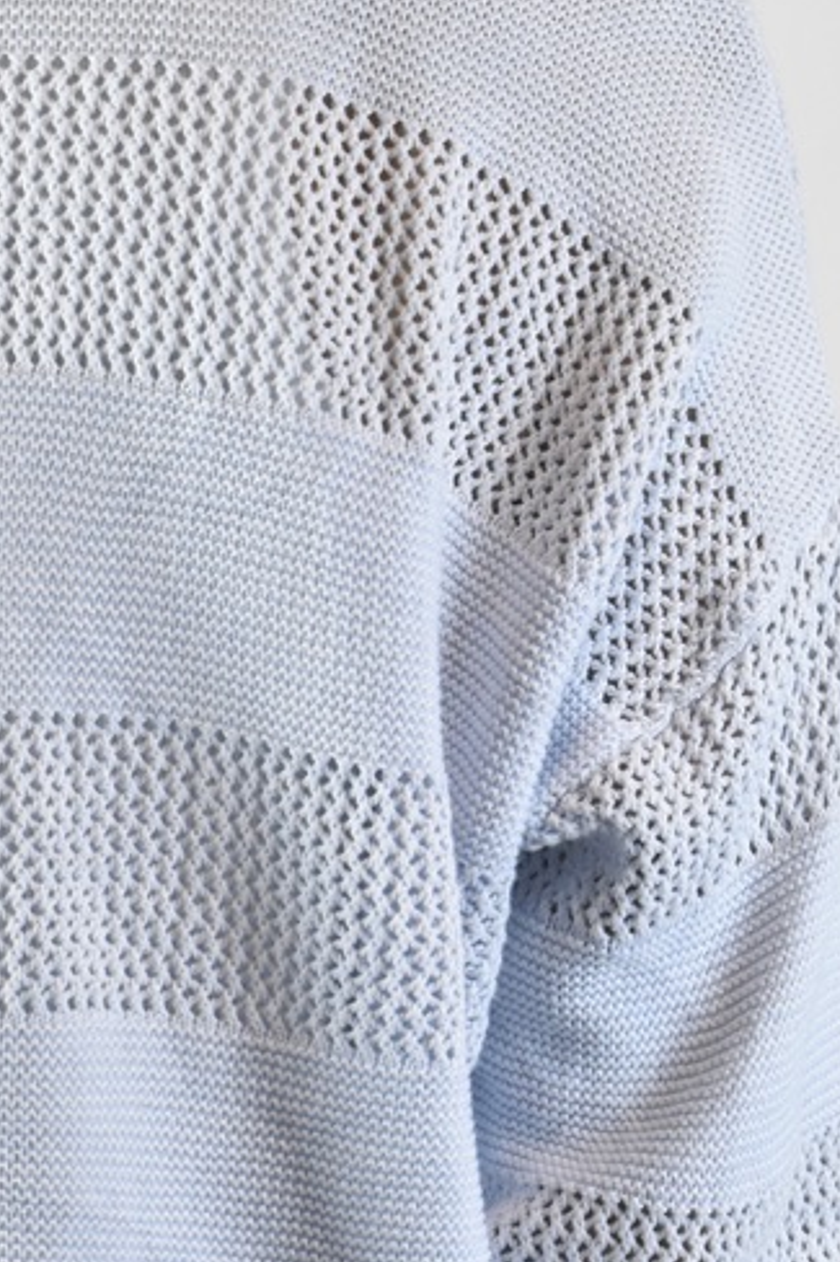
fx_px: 5849
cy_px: 892
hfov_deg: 8.2
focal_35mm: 167
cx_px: 253
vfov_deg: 12.3
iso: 1600
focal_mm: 50
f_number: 16
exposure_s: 1/60
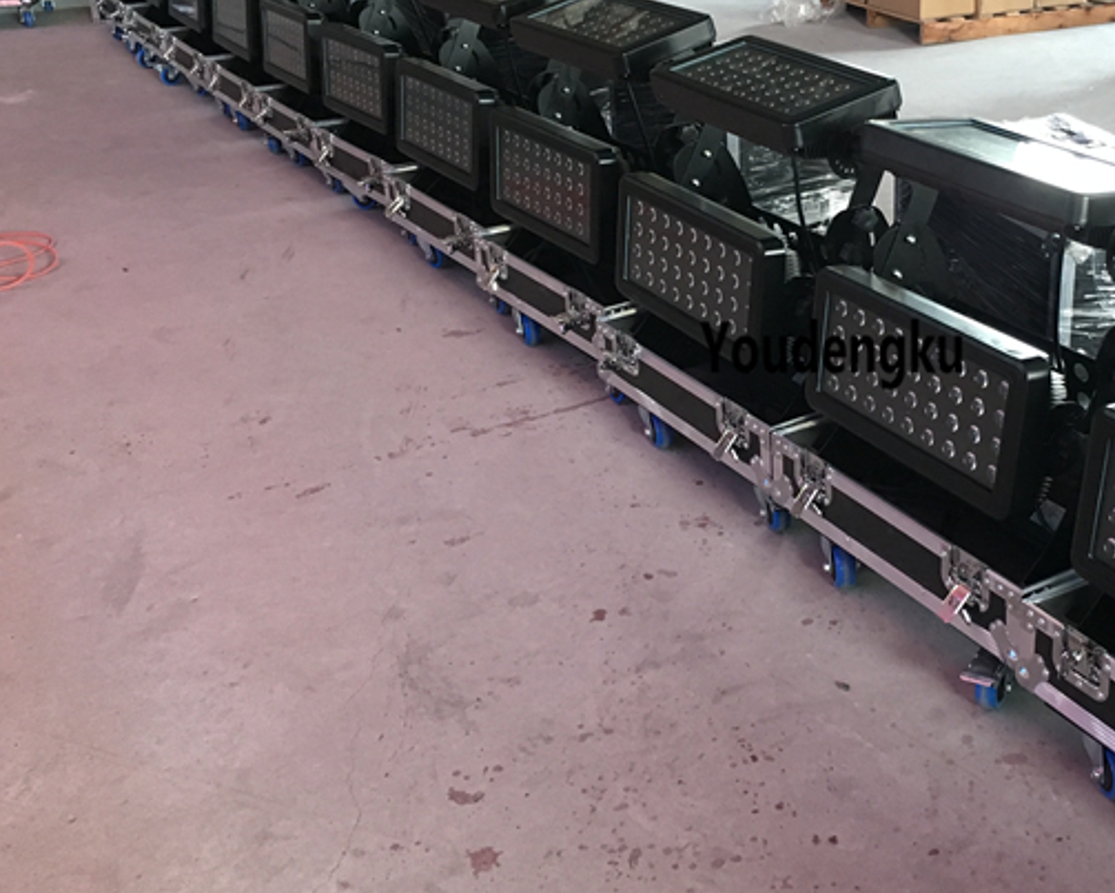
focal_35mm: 45
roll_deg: +0.2
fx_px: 1486
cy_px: 348
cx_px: 829
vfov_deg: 33.3
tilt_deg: -22.7
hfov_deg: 40.1
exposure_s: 1/33
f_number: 2.2
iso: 200
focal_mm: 4.15
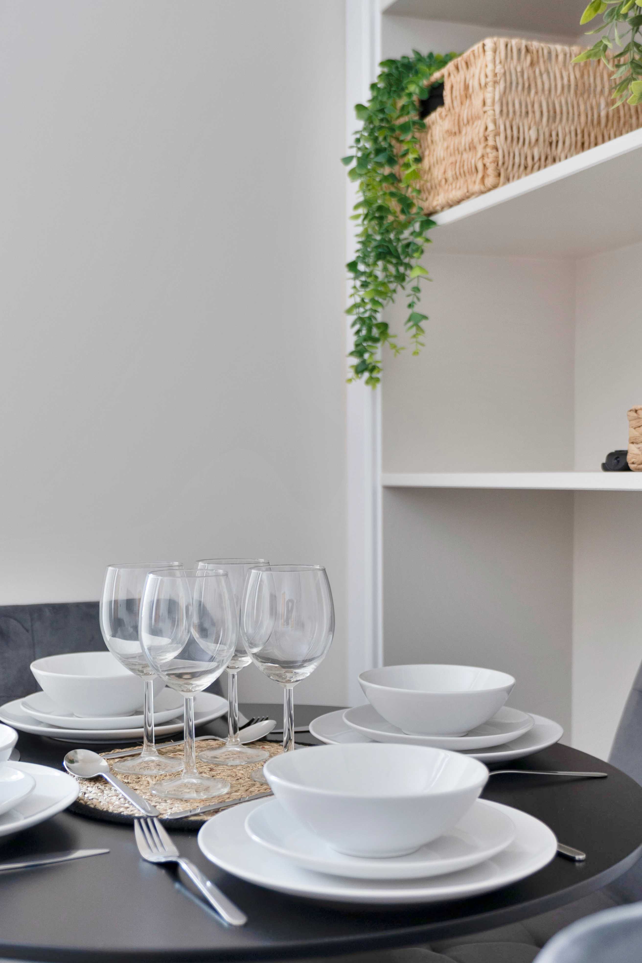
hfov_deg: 31.2
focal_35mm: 43
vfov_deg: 45.4
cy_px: 482
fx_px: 1150
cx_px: 321
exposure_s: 1/13
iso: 200
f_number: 2.8
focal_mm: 29
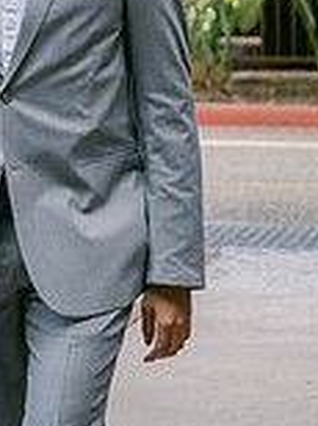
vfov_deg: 4.9
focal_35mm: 406
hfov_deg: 3.6
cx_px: -50
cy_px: 119
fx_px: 4987
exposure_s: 1/250
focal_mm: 71.5
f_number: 2.8
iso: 320
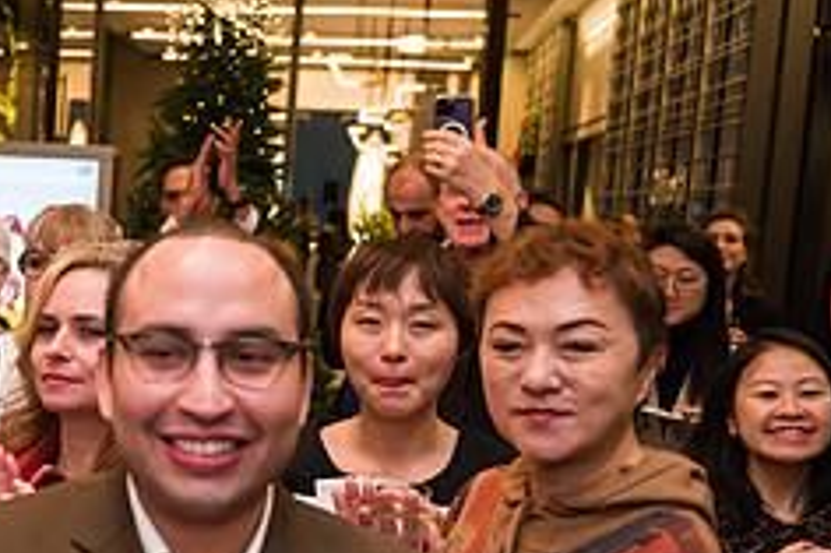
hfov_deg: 31.0
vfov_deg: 22.9
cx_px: -35
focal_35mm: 59
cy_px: 359
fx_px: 1361
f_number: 3.2
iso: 400
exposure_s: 1/200
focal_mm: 24
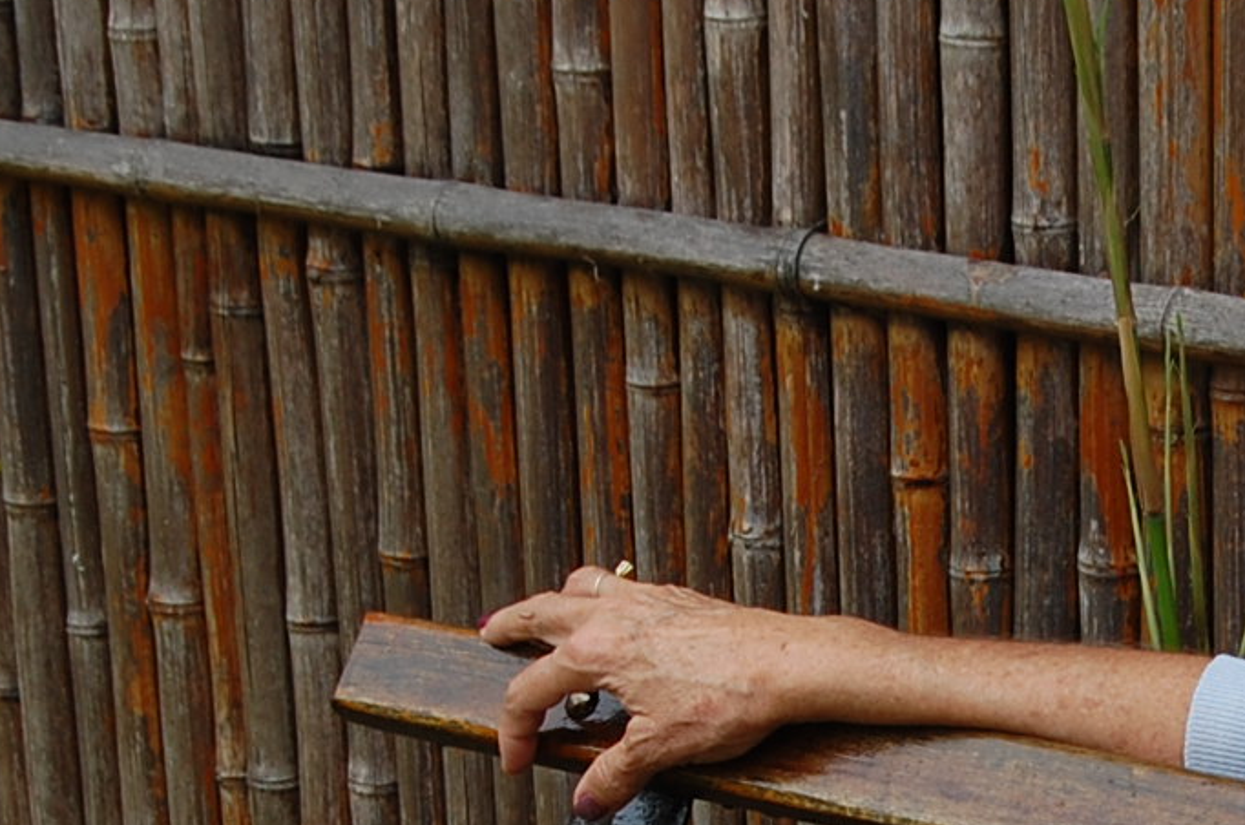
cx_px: 1097
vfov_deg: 9.6
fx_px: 4798
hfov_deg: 14.6
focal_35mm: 139
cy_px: 1104
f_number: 8
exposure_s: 1/160
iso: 200
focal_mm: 28
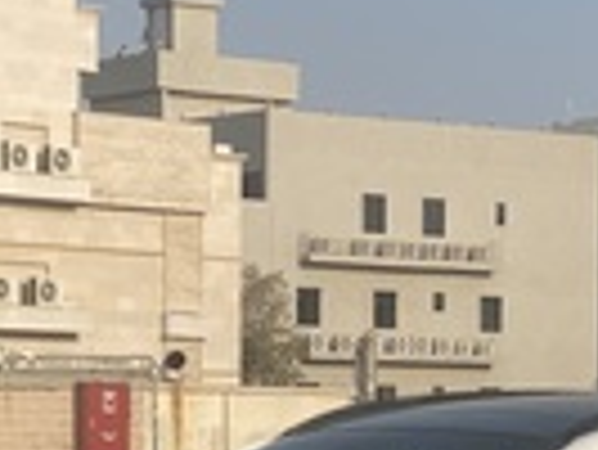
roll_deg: +0.0
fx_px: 3095
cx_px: 443
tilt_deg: -3.8
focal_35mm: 179
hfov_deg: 11.0
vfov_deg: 8.1
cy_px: 709
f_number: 2
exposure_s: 1/2179
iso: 20
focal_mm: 6
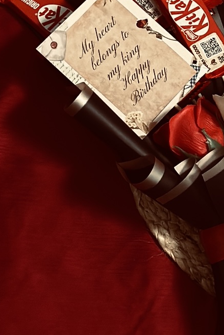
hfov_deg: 8.7
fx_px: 1427
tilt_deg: -79.5
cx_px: 345
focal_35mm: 153
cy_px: -39
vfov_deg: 13.1
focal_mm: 6.86
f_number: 1.78
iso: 400
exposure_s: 1/40
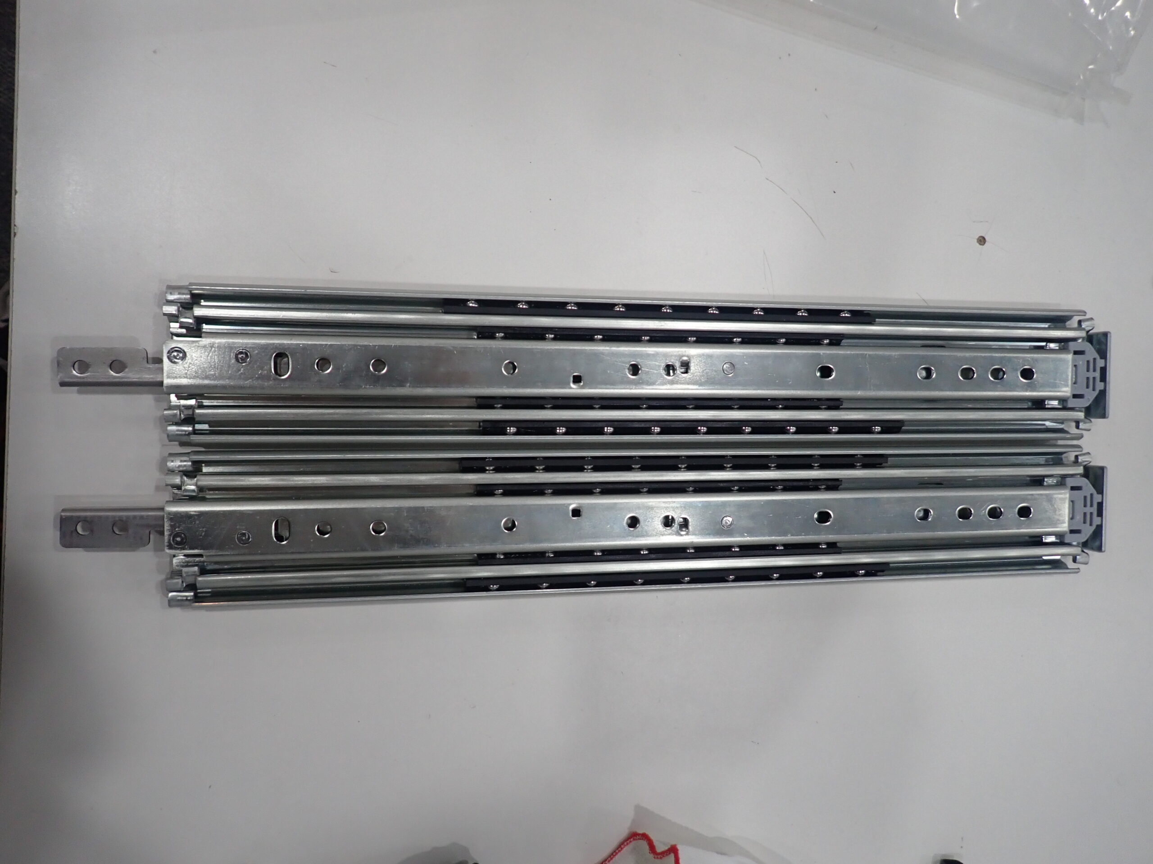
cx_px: 576
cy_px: 432
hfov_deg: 69.4
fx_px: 833
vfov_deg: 54.9
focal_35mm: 25
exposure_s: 1/125
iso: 200
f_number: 2
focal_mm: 4.5
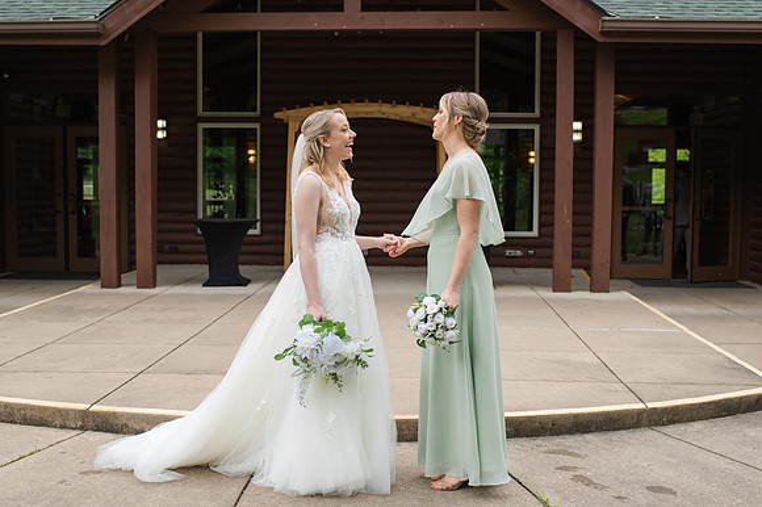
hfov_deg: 43.5
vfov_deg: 29.7
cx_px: 378
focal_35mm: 45
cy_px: 267
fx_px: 955
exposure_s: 1/320
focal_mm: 35
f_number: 3.2
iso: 100
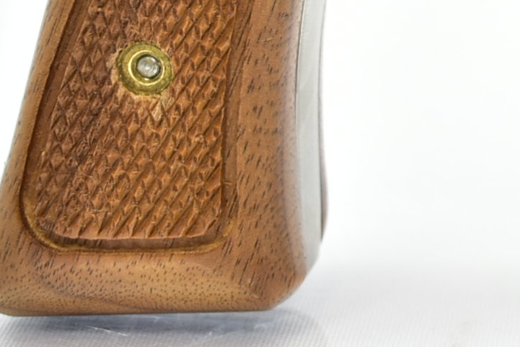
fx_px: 2791
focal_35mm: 193
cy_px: -273
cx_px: 939
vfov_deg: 6.9
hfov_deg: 10.1
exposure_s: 1/50
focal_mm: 31
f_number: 4.2
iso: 110
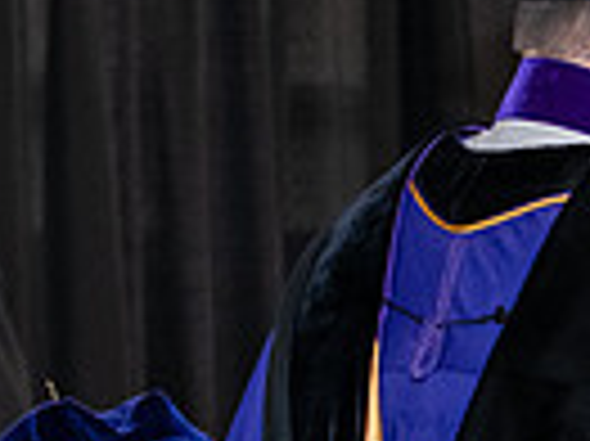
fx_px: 5075
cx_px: 1180
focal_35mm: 298
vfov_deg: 5.0
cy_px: 403
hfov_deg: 6.5
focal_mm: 70
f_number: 5
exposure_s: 1/200
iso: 2500
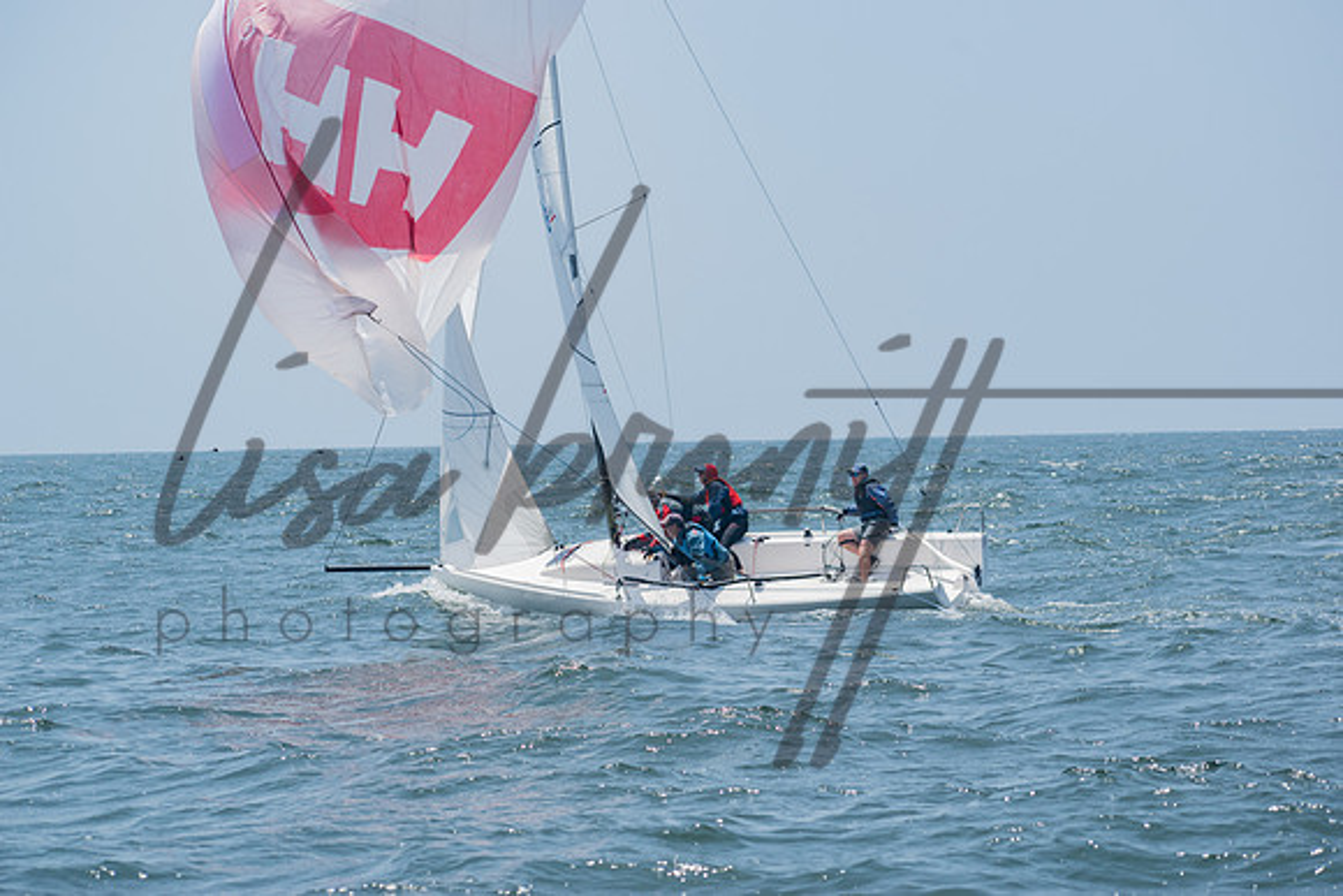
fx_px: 5149
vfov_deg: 9.9
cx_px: 672
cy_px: 448
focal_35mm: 138
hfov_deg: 14.9
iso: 400
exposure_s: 1/1250
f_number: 8
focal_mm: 92
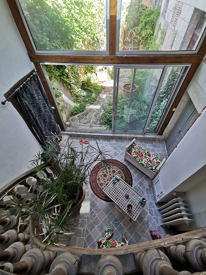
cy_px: 138
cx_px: 103
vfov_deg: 94.5
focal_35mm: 16
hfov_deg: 78.1
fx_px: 127
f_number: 2.2
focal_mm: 2.35
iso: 100
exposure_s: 1/100
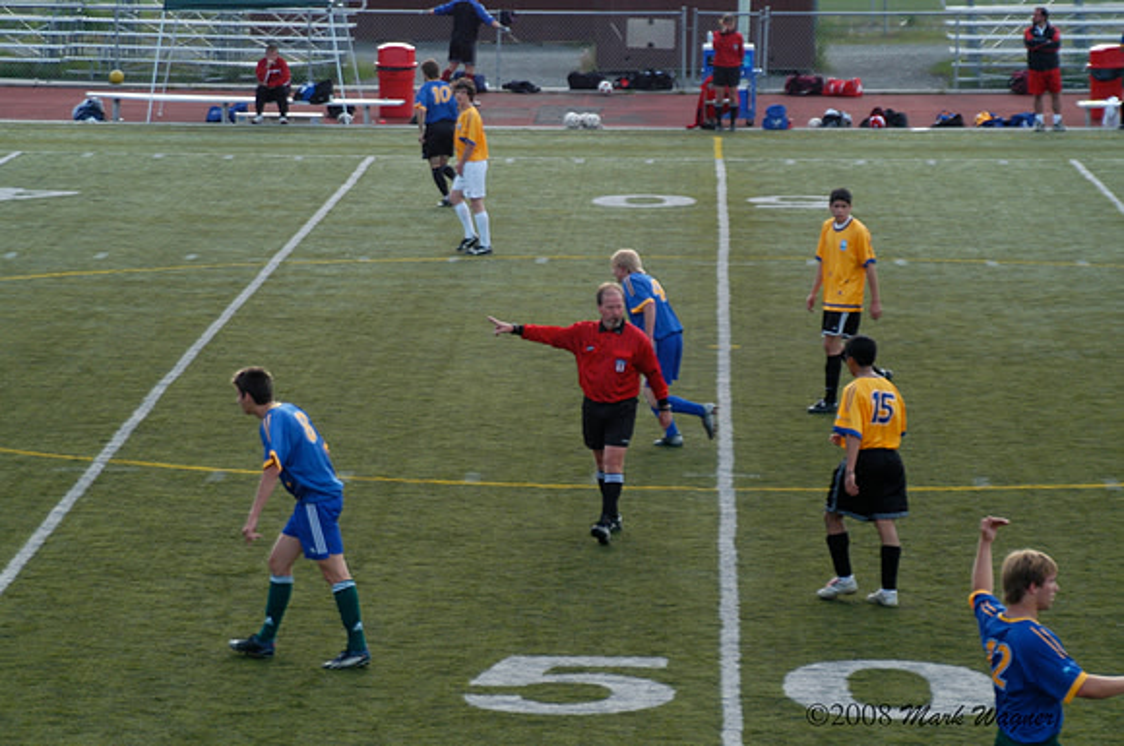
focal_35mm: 180
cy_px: 373
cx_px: 562
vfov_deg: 7.6
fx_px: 5612
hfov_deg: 11.4
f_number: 5.6
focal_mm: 120
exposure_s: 1/500
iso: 400
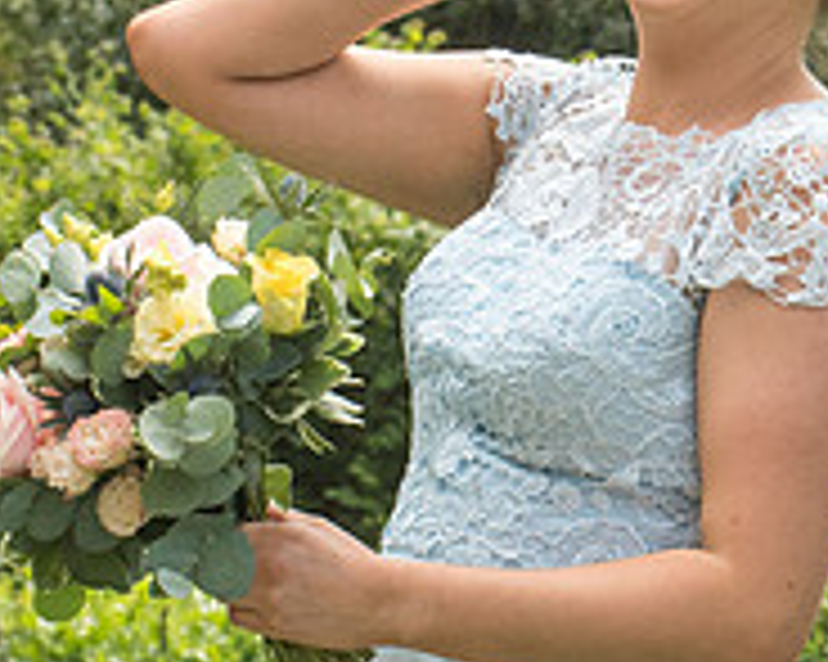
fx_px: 11683
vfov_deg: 3.2
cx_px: 849
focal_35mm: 477
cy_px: 204
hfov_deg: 4.1
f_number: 20
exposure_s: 1/400
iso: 2000
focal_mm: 120
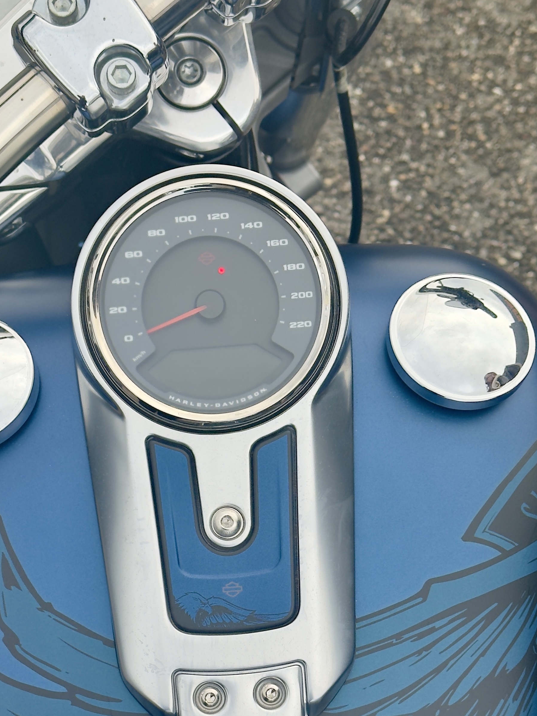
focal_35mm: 81
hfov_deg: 18.2
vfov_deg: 23.8
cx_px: 244
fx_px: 1675
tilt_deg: -52.7
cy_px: 559
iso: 64
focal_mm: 6.76
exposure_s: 1/588
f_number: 1.78
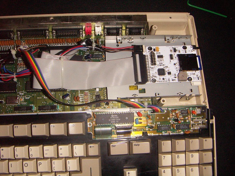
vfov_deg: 39.6
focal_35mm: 36
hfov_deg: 51.4
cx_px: 118
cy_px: 88
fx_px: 244
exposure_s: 1/50
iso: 200
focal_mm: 4.7
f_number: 6.7
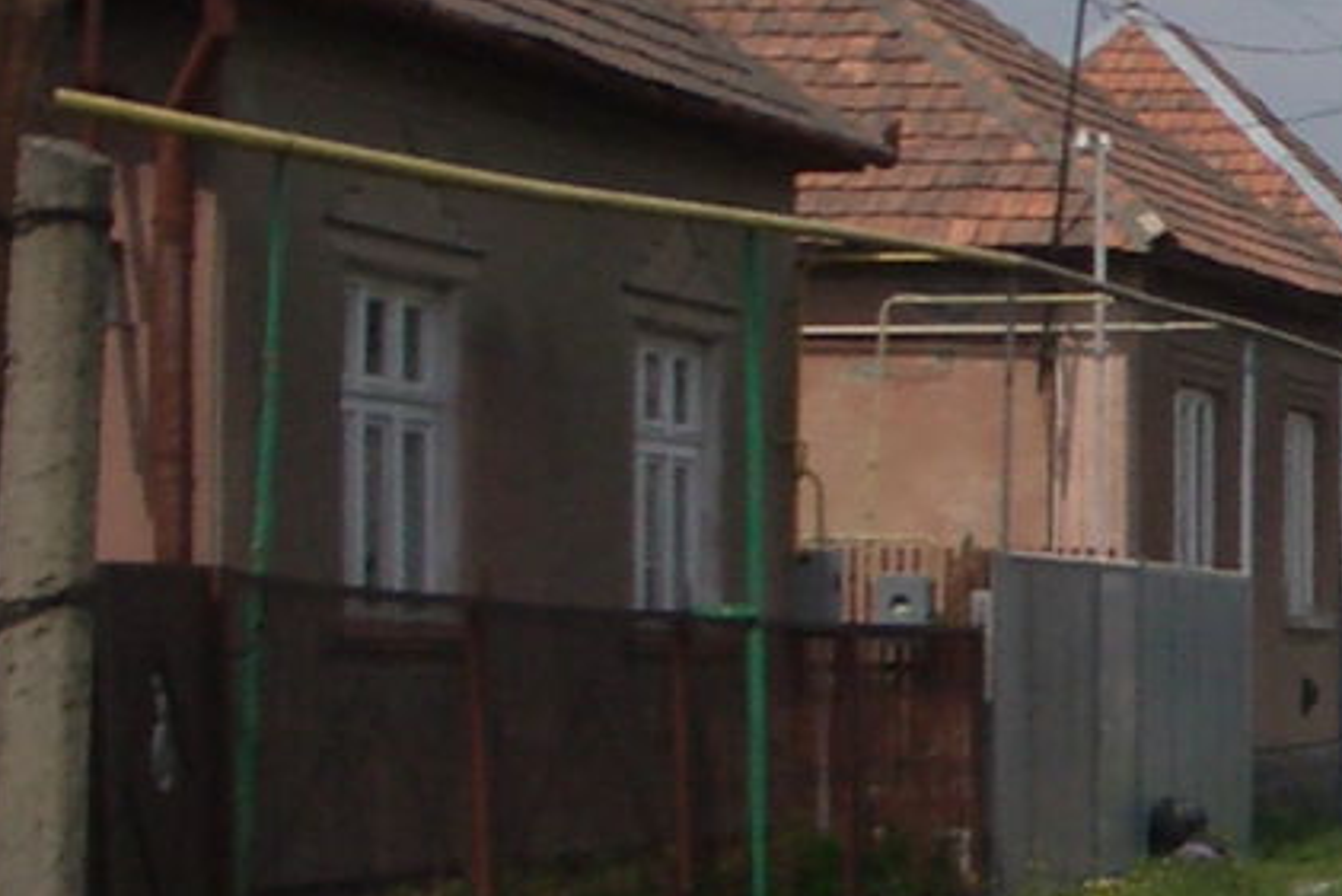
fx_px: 6190
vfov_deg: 8.3
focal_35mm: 166
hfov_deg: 11.6
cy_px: 552
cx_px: 2257
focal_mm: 5.8
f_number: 4.3
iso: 80
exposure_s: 1/800
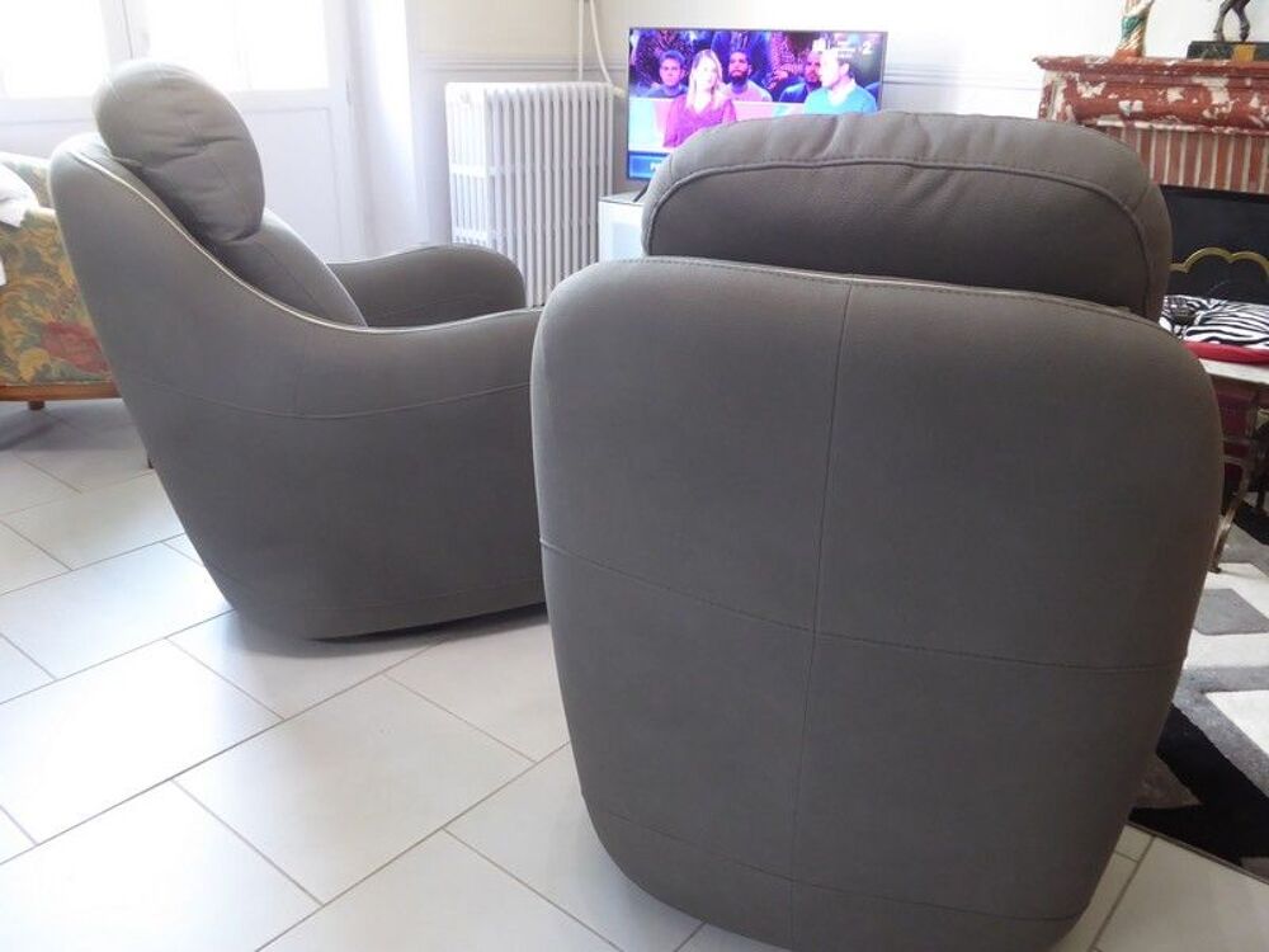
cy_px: 476
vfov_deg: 48.2
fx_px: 1063
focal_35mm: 29
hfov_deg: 61.7
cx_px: 634
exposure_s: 1/6
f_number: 3.5
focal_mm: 5
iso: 400
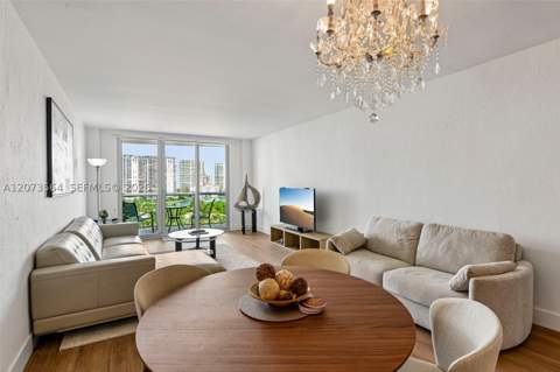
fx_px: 280
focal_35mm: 18
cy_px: 186
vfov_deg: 67.3
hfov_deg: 90.1
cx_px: 280
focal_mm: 18
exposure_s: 1/10
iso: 200
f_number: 9
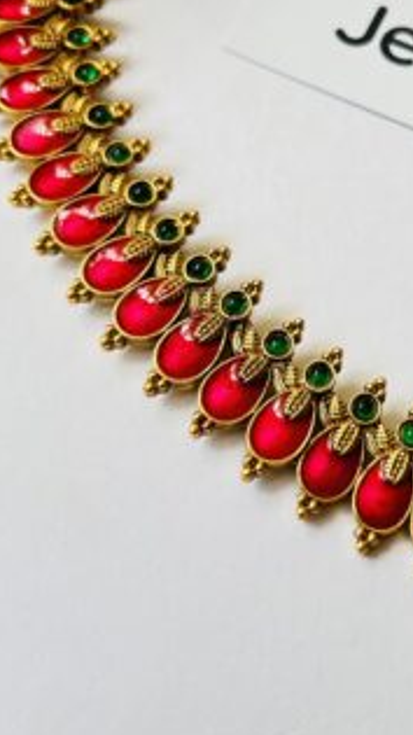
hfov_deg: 21.9
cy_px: 252
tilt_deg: -62.8
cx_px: 331
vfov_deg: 38.1
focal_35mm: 54
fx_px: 1052
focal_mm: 5.7
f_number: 1.5
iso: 32
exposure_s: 1/144
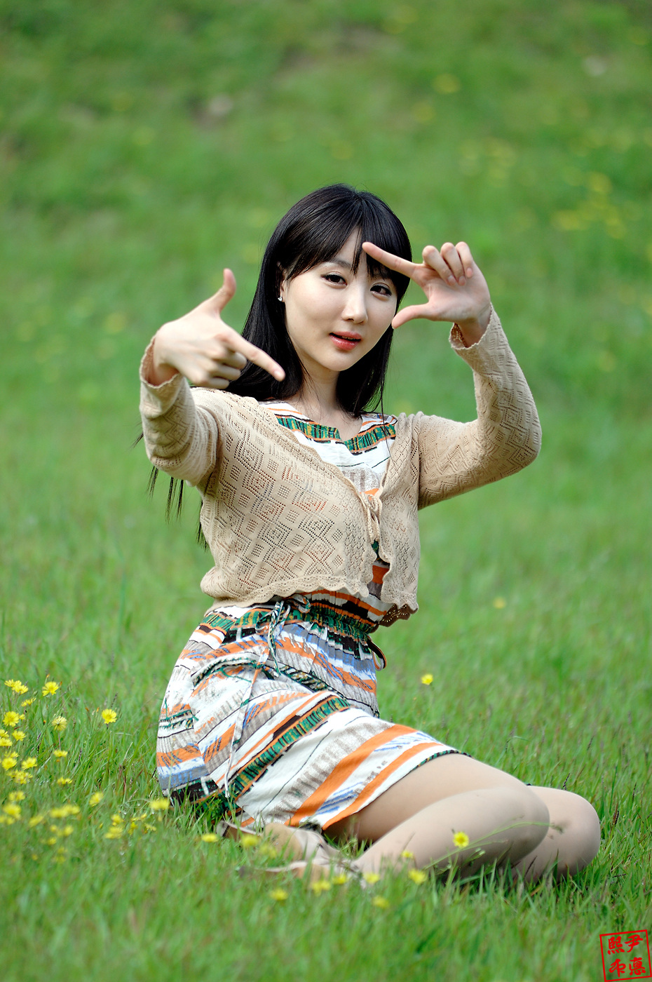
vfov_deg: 6.9
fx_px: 8170
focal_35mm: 300
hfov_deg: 4.6
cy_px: 491
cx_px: 326
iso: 100
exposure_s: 1/1000
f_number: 2.8
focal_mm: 200
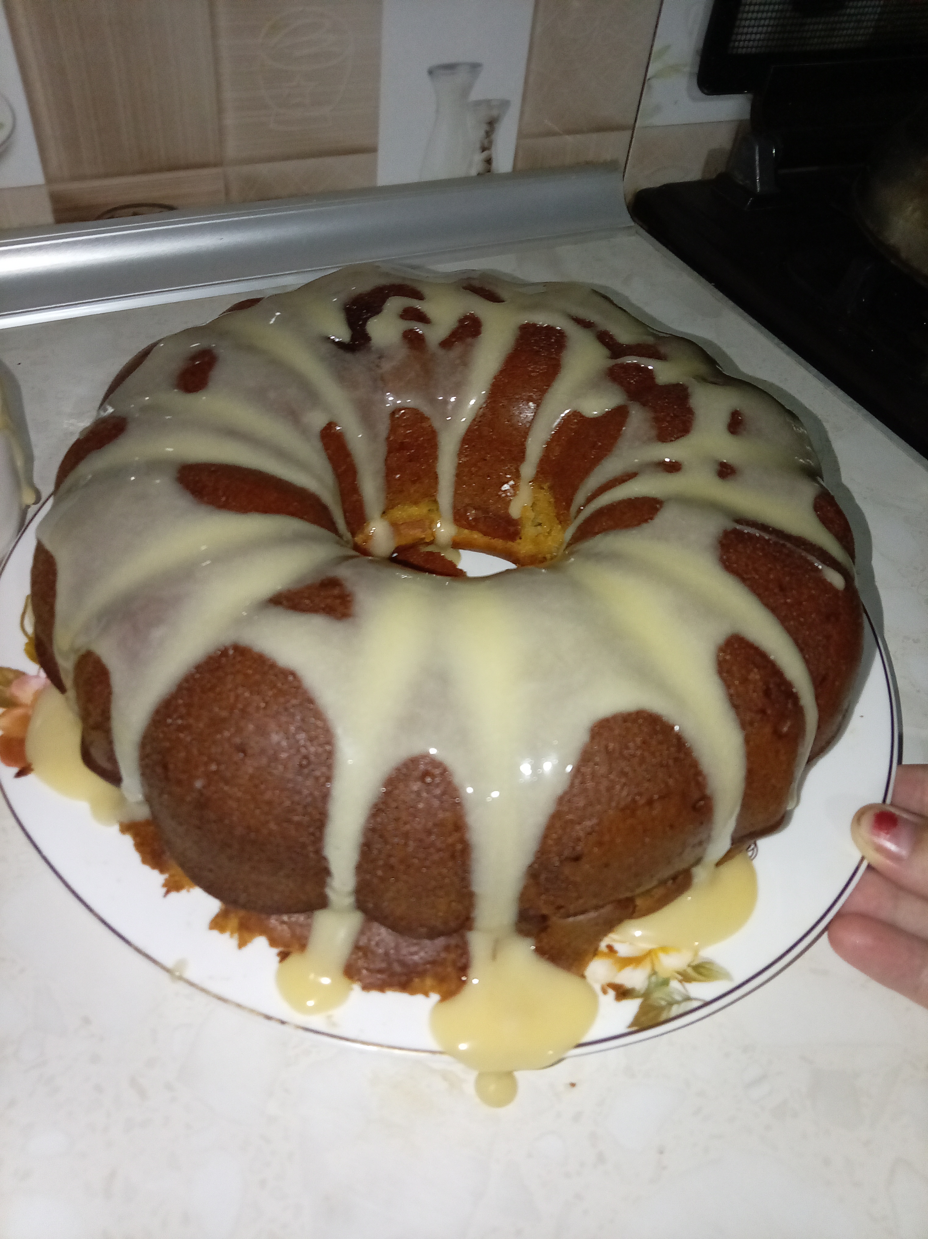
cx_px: 464
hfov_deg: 54.8
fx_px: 894
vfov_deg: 69.4
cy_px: 620
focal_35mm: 25
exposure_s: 1/25
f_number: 1.8
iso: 433
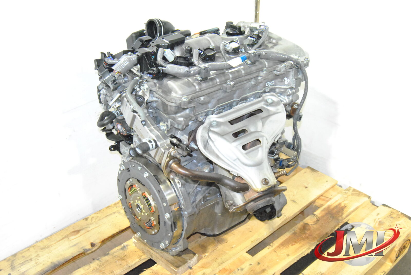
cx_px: 206
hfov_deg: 42.3
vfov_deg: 29.0
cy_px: 138
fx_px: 531
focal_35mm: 46
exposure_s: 1/60
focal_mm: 31
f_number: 7.1
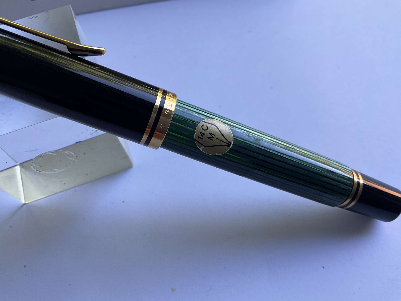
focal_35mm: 29
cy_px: 150
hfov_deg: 61.7
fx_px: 336
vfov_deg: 48.2
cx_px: 200
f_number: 1.8
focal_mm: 3
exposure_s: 1/122
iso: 40
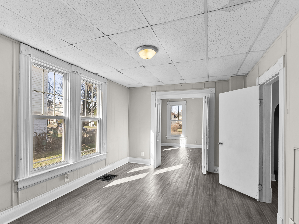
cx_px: 147
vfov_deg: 74.7
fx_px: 147
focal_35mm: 17
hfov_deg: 91.0
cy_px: 113
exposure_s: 1/20
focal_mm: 14
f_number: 2.8
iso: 125
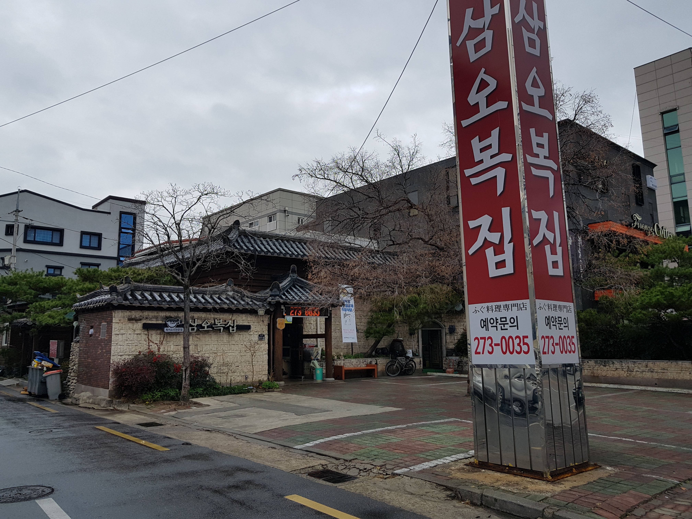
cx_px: 346
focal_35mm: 26
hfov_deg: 67.3
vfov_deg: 53.1
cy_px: 260
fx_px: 520
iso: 40
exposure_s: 1/507
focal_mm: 4.2
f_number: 1.7
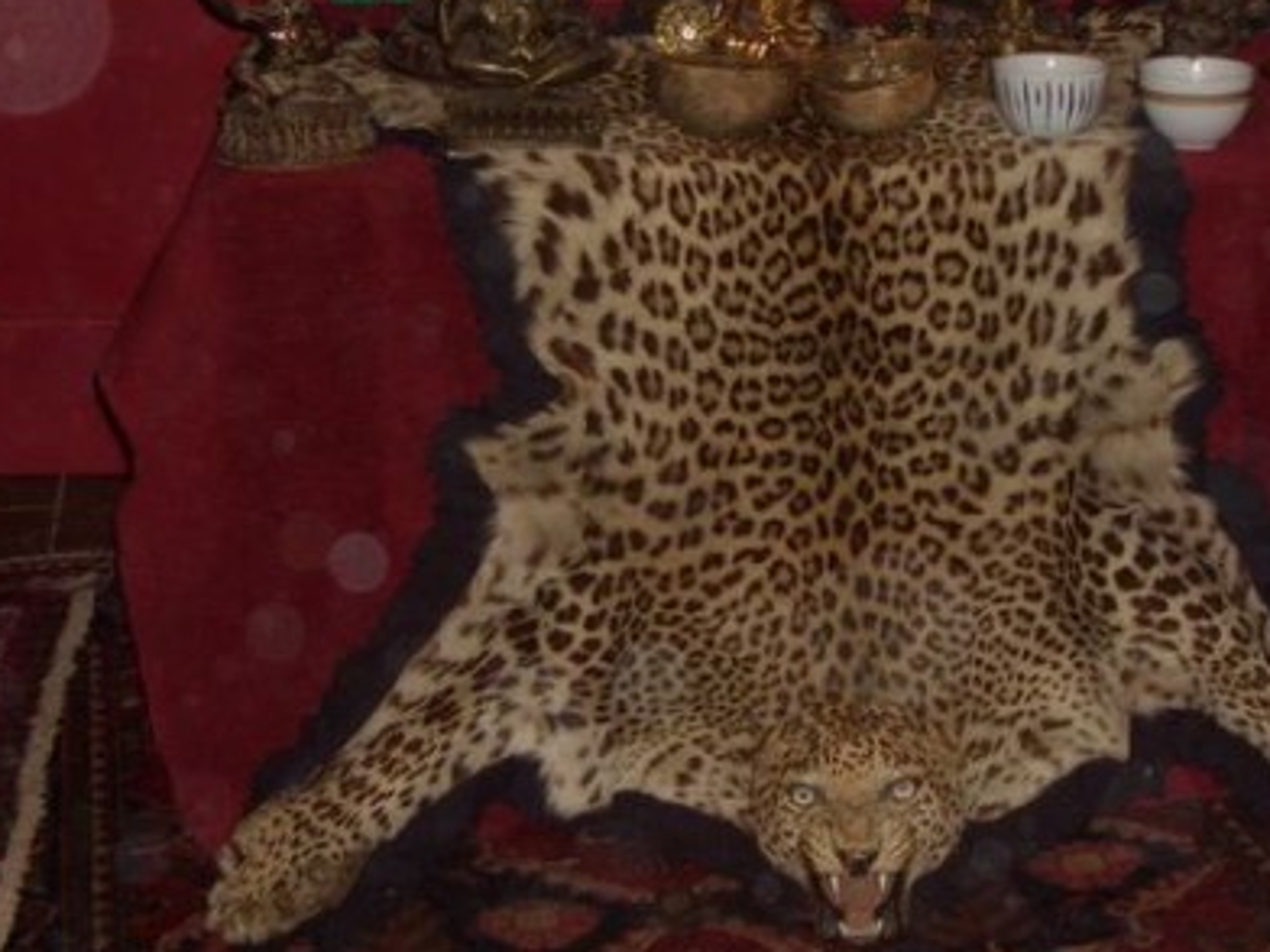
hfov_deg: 25.8
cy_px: 321
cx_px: 878
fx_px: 2752
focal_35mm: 75
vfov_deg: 19.6
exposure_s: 1/60
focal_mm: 8.2
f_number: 3.1
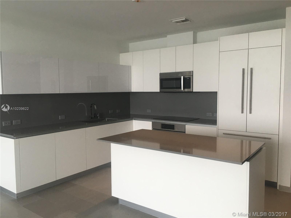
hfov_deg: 61.7
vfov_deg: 48.2
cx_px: 146
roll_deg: +0.8
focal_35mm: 29
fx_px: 244
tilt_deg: -4.2
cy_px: 109
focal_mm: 4.15
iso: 25
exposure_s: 1/40
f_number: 2.2
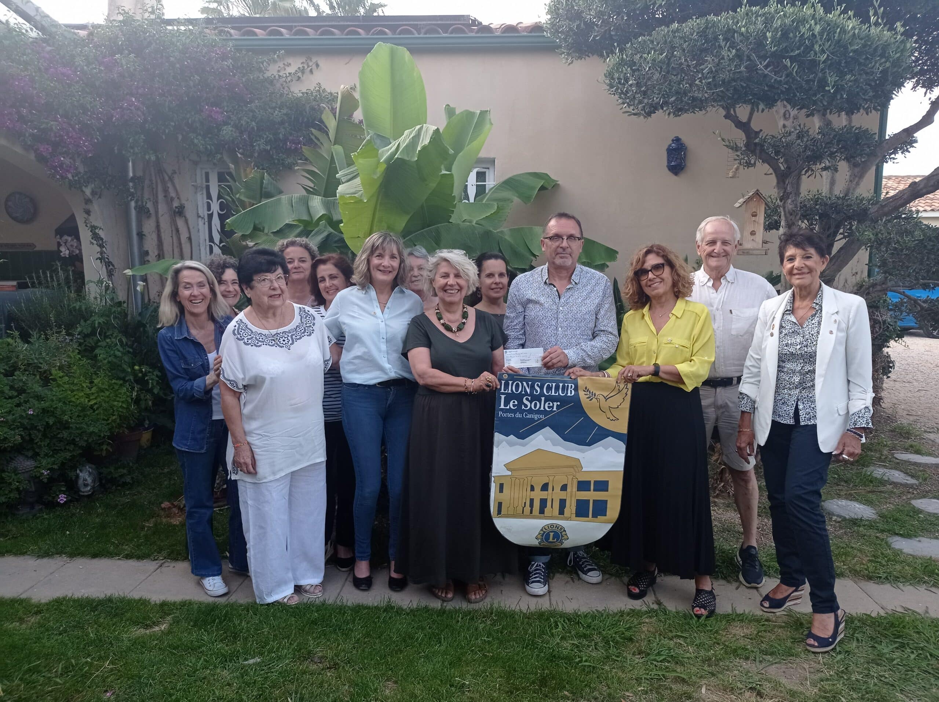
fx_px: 759
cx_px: 470
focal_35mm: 28
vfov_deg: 49.7
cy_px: 351
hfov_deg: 63.5
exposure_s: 1/378
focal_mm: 4.7
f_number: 1.79
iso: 100
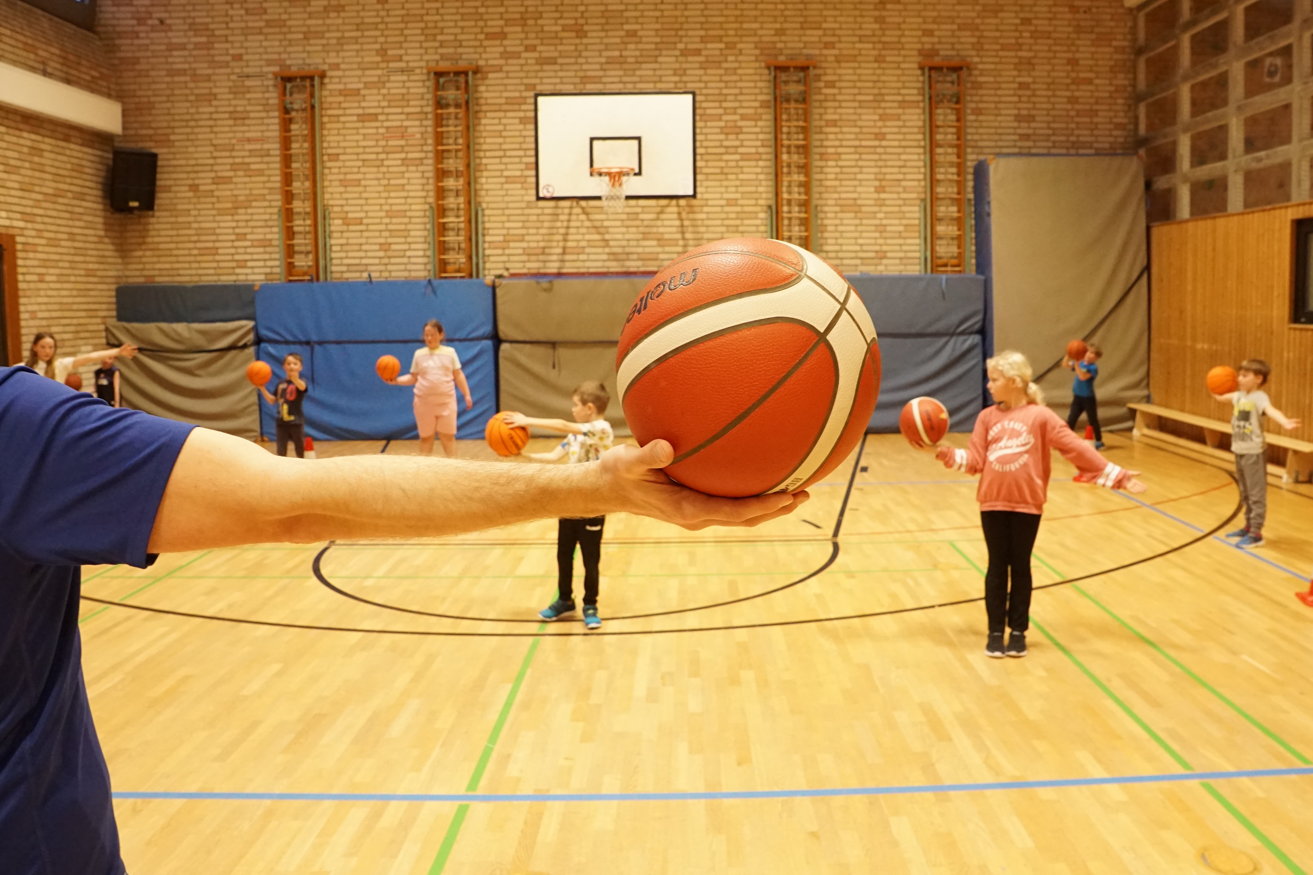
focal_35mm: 24
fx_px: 875
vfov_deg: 53.1
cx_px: 656
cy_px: 438
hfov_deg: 73.7
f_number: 5
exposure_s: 1/40
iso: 2000
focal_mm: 16
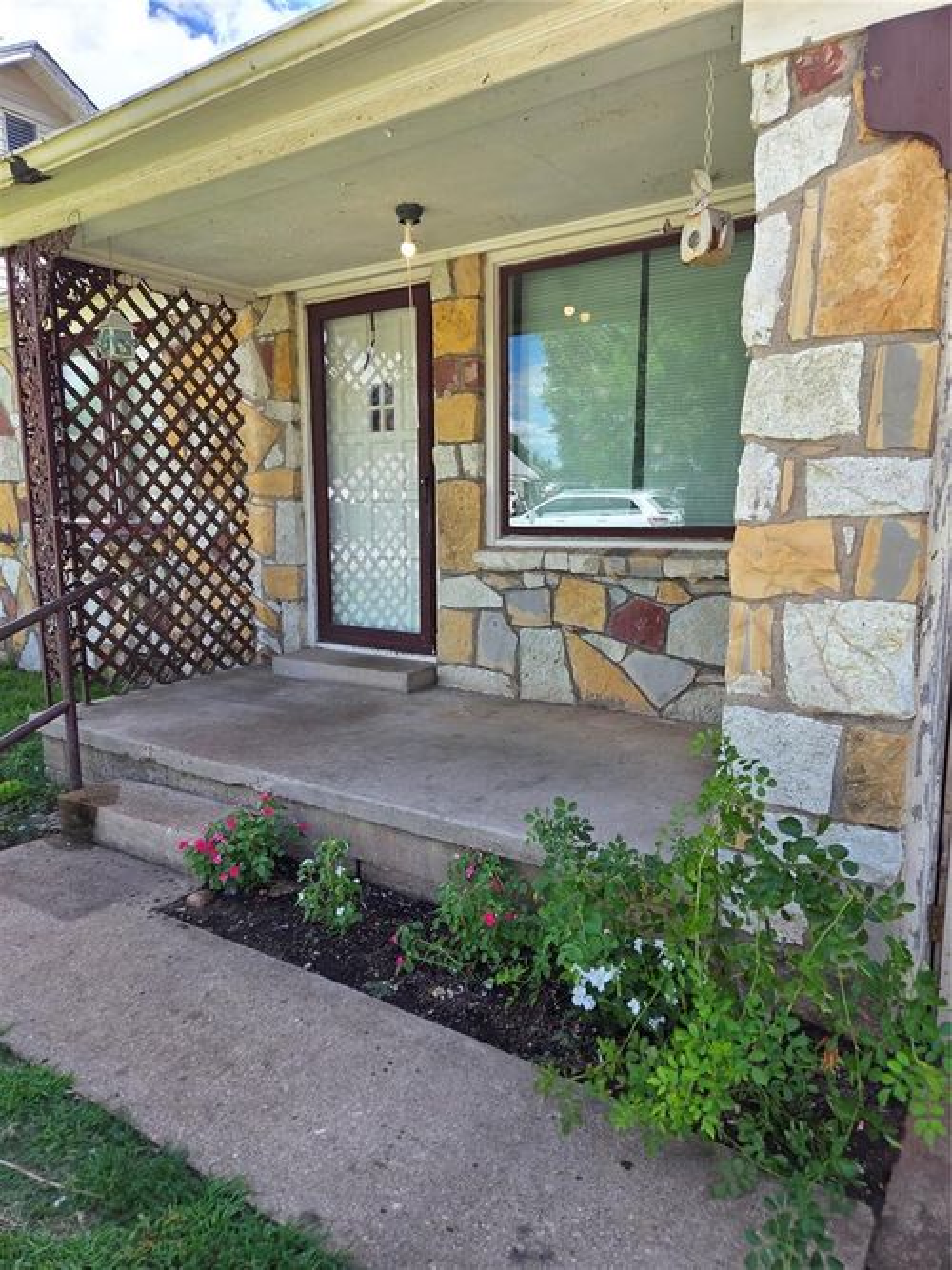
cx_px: 476
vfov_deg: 73.9
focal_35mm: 23
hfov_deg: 58.9
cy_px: 635
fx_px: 844
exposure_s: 1/812
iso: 80
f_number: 1.8
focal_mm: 5.4
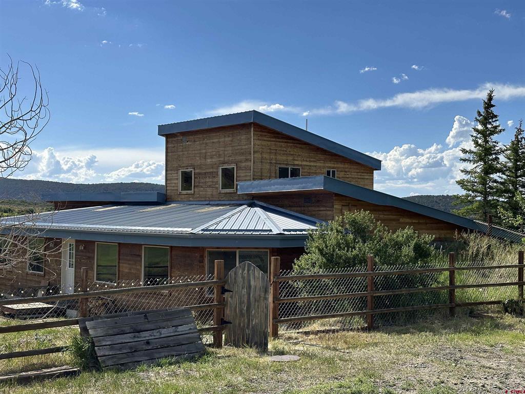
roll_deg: -0.3
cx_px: 262
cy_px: 197
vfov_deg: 30.3
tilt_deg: +1.8
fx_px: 728
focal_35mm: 48
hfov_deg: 39.7
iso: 64
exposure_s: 1/5882
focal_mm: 6.86
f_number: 1.78
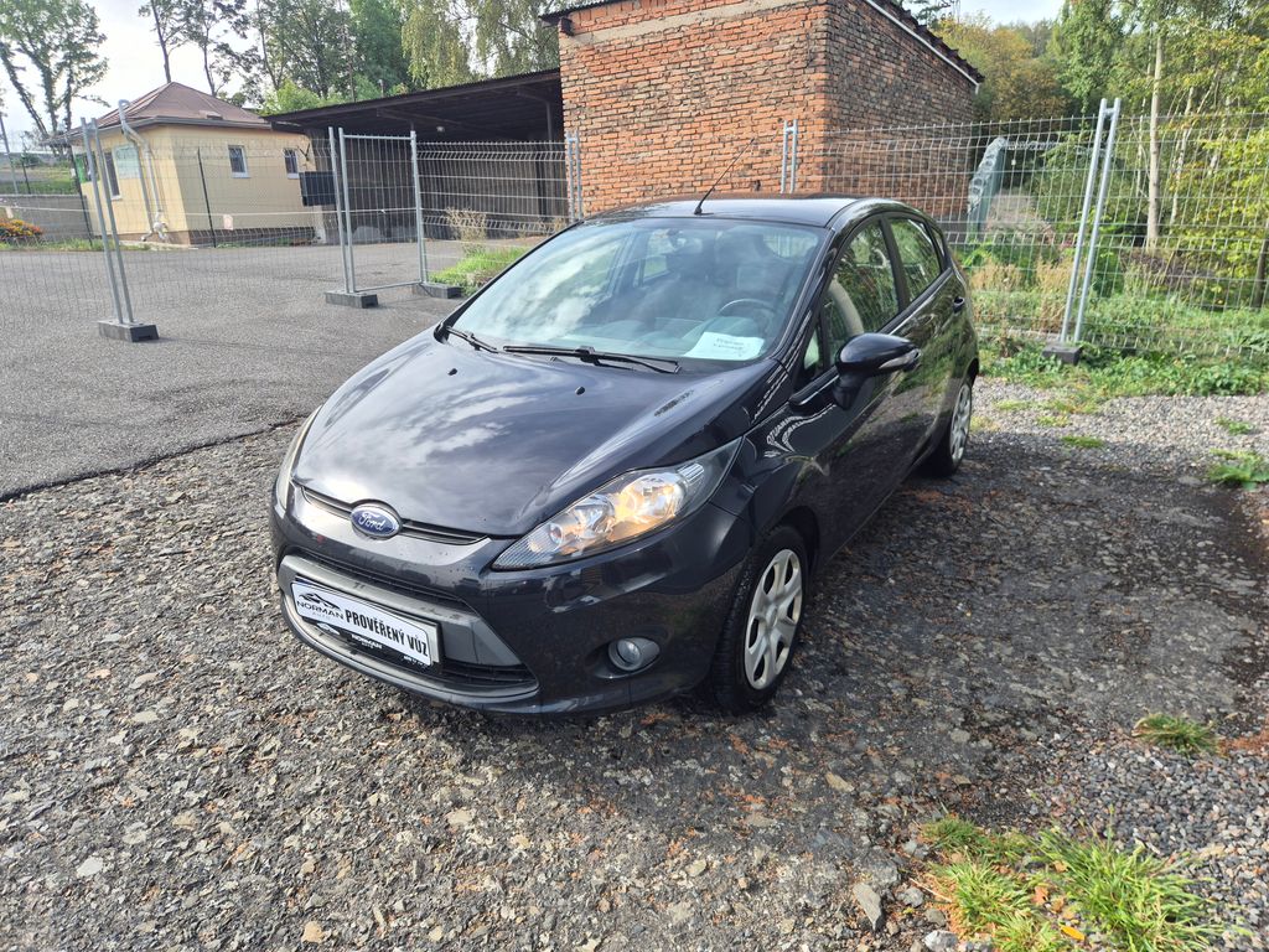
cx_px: 634
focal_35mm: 23
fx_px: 843
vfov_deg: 58.9
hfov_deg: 73.9
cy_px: 476
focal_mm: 5.4
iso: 25
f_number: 1.8
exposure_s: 1/406
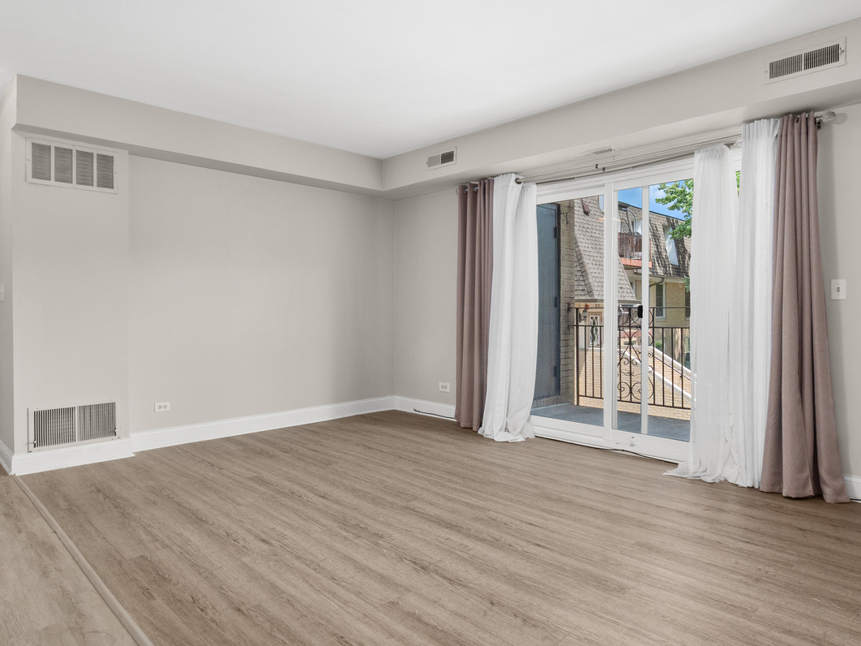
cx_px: 392
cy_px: 301
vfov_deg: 61.0
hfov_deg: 76.2
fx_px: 547
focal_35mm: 22
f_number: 10
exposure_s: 1/1.67
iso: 400
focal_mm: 10
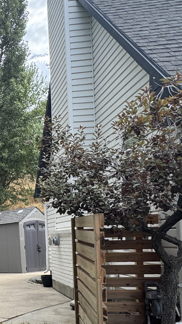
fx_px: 369
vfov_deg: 46.1
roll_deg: +2.6
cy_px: 234
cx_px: -101
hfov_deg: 22.2
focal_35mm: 43
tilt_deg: +4.0
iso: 40
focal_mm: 2.22
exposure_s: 1/354
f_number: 2.2
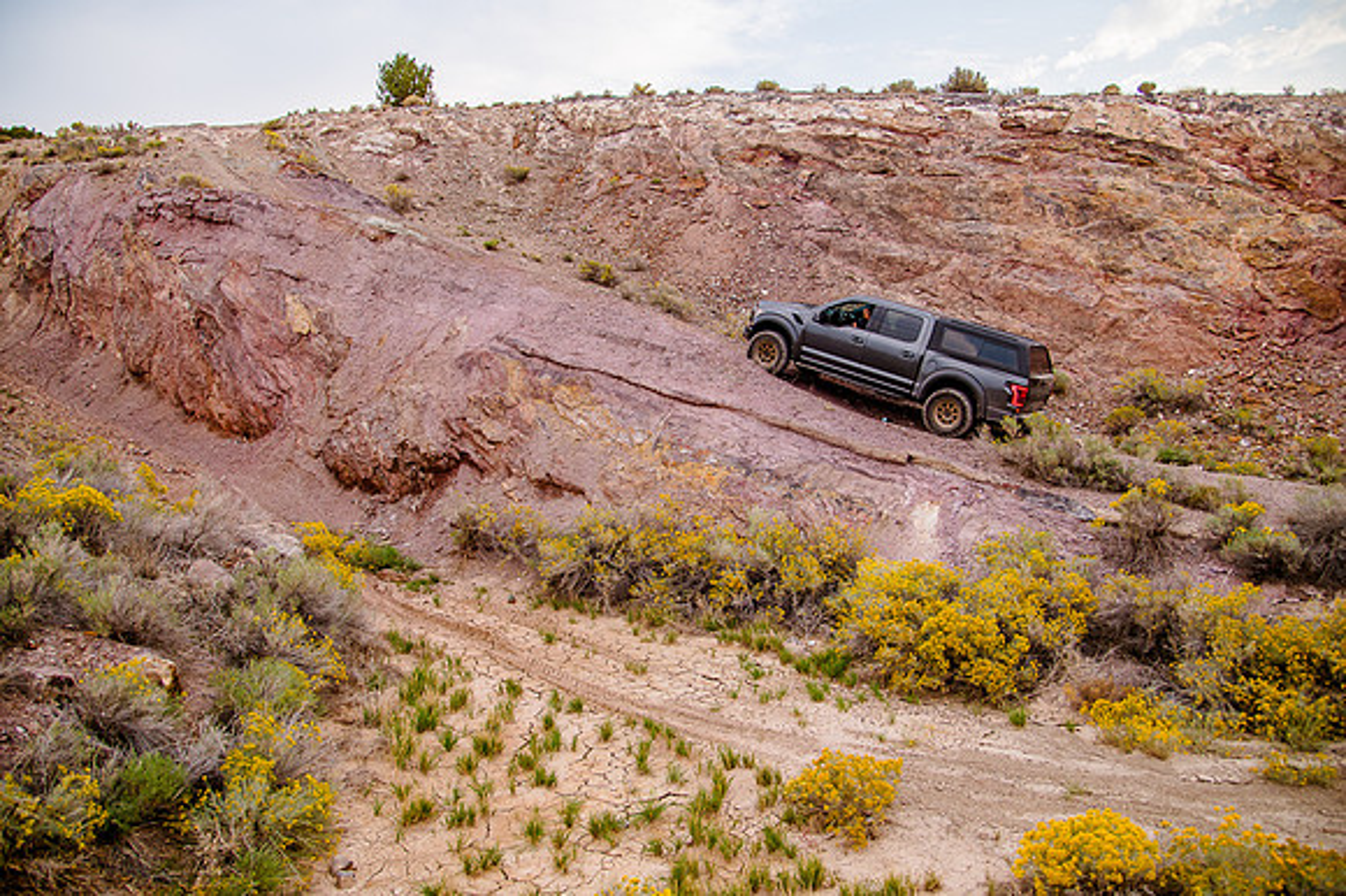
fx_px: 943
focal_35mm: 25
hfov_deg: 71.1
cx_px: 673
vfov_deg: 50.8
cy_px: 452
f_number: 4
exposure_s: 1/320
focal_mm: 24
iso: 200
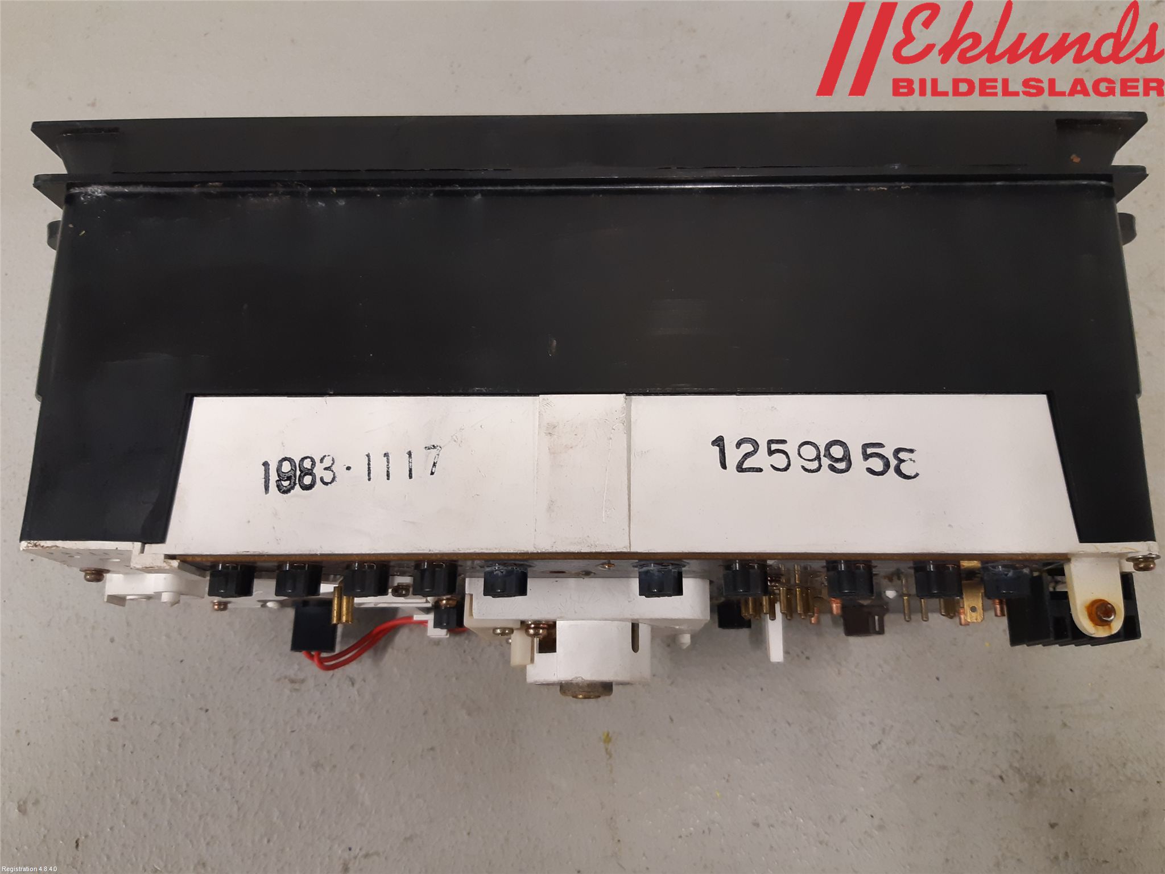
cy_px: 437
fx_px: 875
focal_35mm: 26
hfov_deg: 67.3
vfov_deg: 53.1
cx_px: 582
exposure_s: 1/50
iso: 160
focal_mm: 3.93
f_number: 1.7
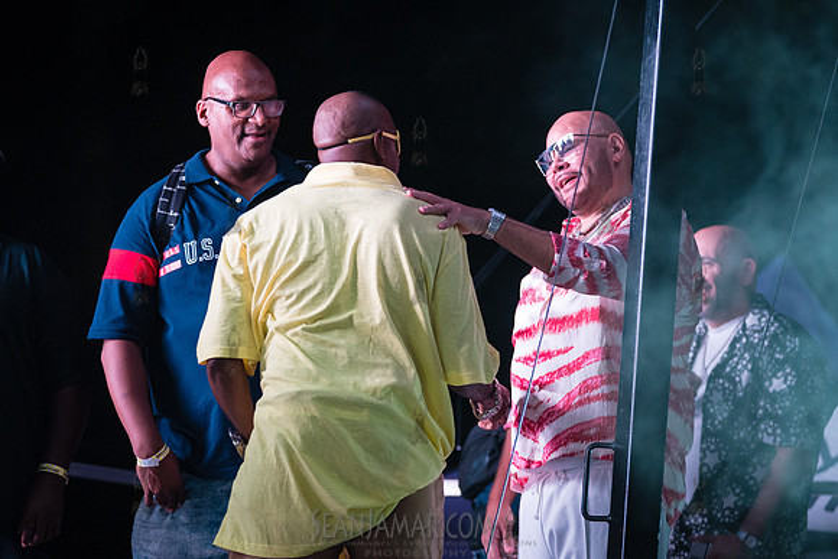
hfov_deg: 12.3
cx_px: 466
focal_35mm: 166
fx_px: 3874
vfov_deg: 8.3
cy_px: 272
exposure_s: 1/200
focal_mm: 135
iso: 3200
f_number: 3.2
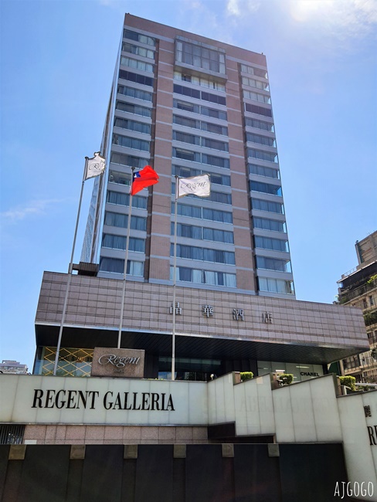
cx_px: 188
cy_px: 251
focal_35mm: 26
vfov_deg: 67.3
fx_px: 377
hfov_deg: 53.1
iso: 50
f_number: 1.7
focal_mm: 4.32
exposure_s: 1/1516
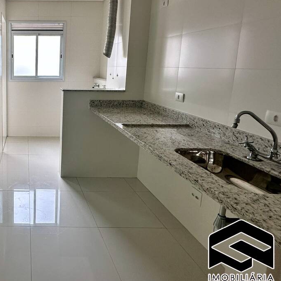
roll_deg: -0.6
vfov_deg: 59.9
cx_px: 24
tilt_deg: -8.6
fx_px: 239
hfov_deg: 52.8
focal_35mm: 26
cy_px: 100
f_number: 2.2
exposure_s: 1/99
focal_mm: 2.22
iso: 100
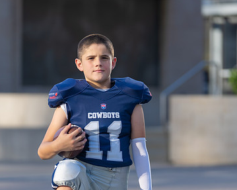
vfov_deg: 7.4
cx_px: 105
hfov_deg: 9.3
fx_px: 1459
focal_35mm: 208
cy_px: 116
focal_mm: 137
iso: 100
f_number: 2.8
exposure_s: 1/640
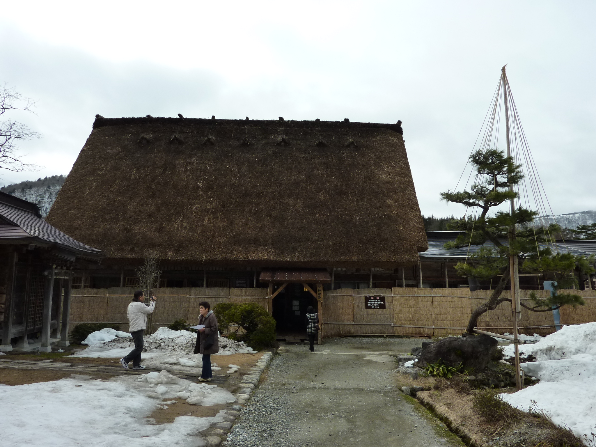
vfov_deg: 54.9
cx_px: 298
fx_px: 430
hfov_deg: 69.4
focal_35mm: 25
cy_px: 224
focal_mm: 4.1
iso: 125
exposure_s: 1/500
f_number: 4
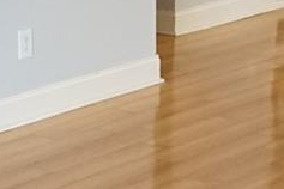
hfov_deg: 12.6
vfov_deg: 8.5
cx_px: 46
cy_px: 47
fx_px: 1278
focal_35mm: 162
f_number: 3.5
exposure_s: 1/160
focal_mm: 16
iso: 3200
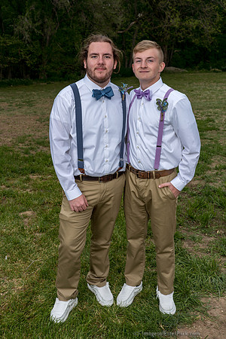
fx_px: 330
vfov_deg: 54.4
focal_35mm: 35
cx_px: 113
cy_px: 170
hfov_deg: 37.9
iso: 100
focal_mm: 35
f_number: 6.3
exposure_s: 1/125
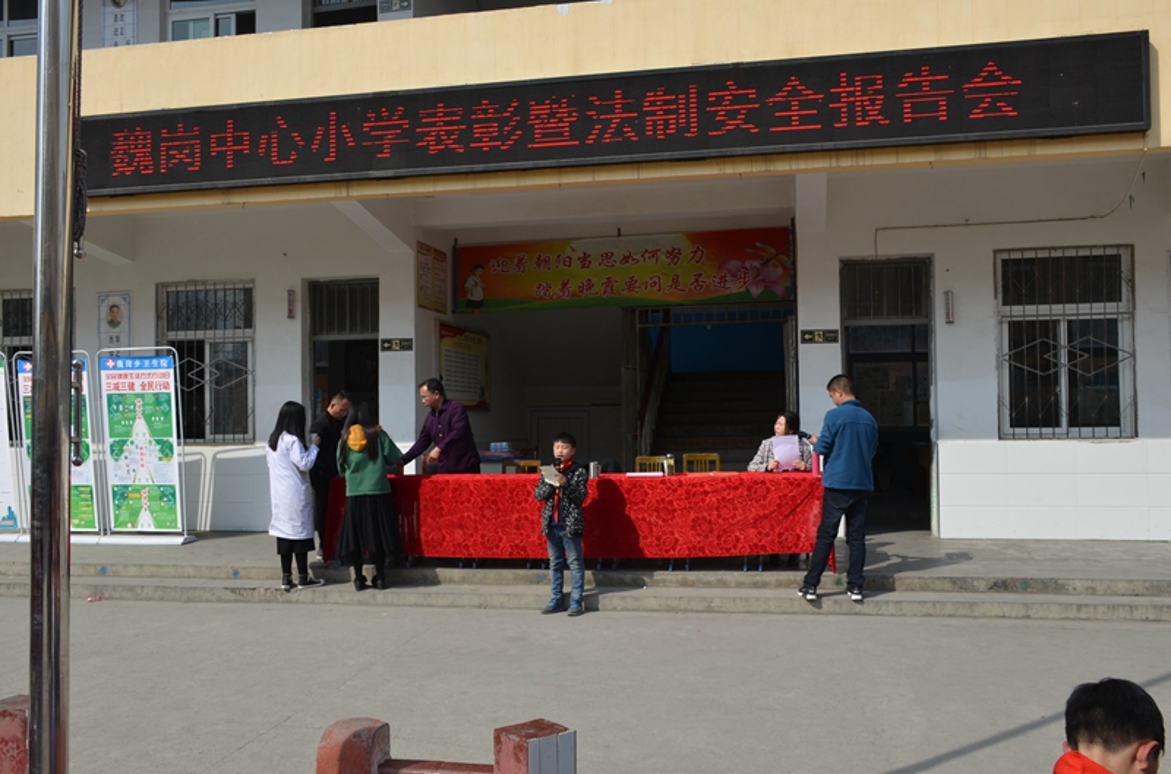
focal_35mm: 33
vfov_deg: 39.8
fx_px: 1071
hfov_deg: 57.3
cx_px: 586
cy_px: 387
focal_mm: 22
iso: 100
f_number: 8
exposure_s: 1/250
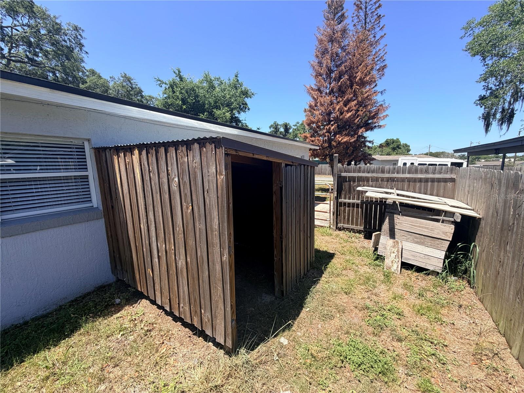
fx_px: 212
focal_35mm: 14
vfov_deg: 85.7
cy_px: 196
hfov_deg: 102.1
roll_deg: +1.4
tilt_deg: -7.3
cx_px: 262
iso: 40
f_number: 2.2
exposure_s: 1/770
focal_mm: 2.22
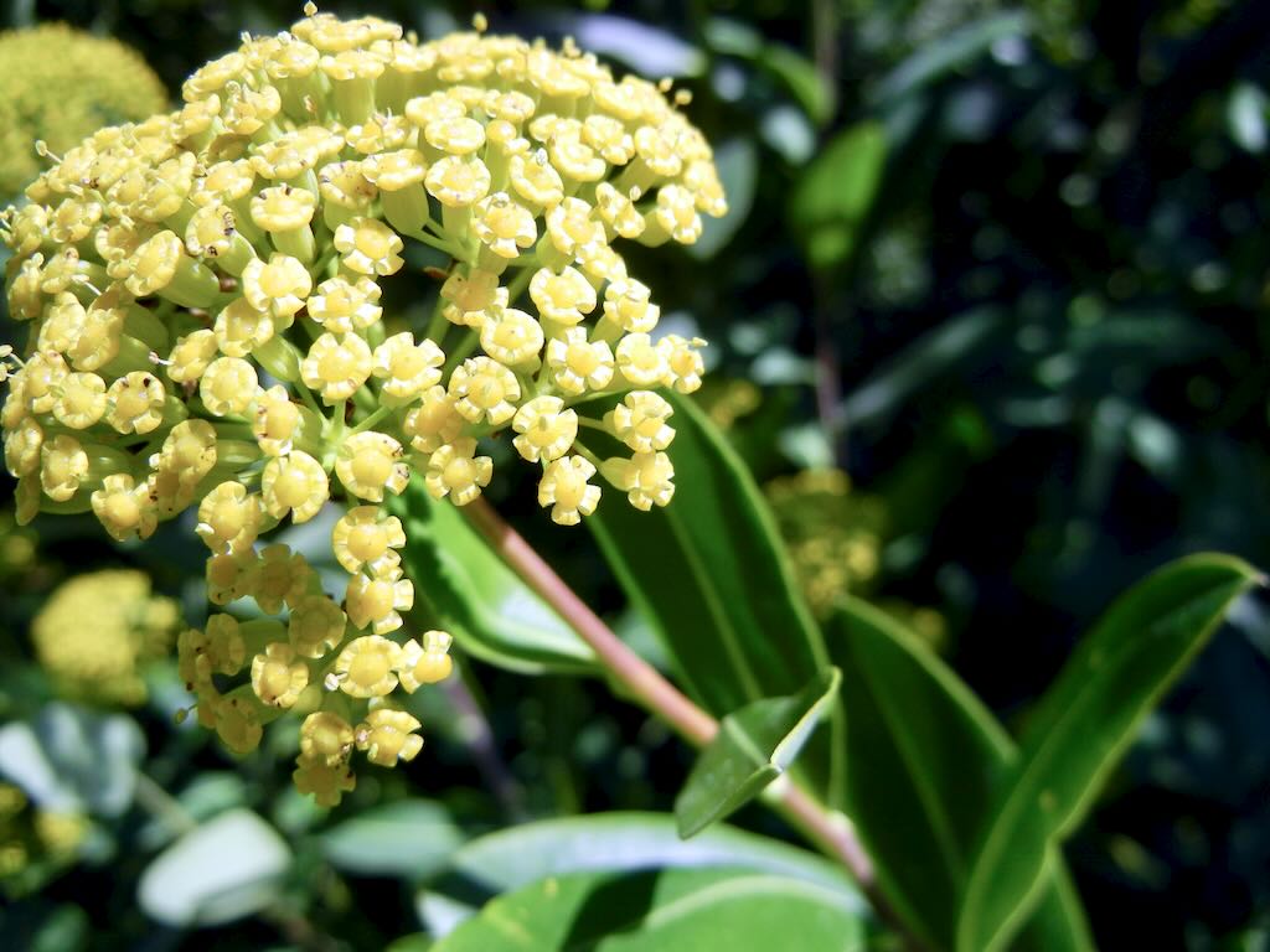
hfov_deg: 60.0
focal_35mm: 30
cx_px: 635
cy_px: 476
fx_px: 1101
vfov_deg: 46.8
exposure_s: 1/320
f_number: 7
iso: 160
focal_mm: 5.4
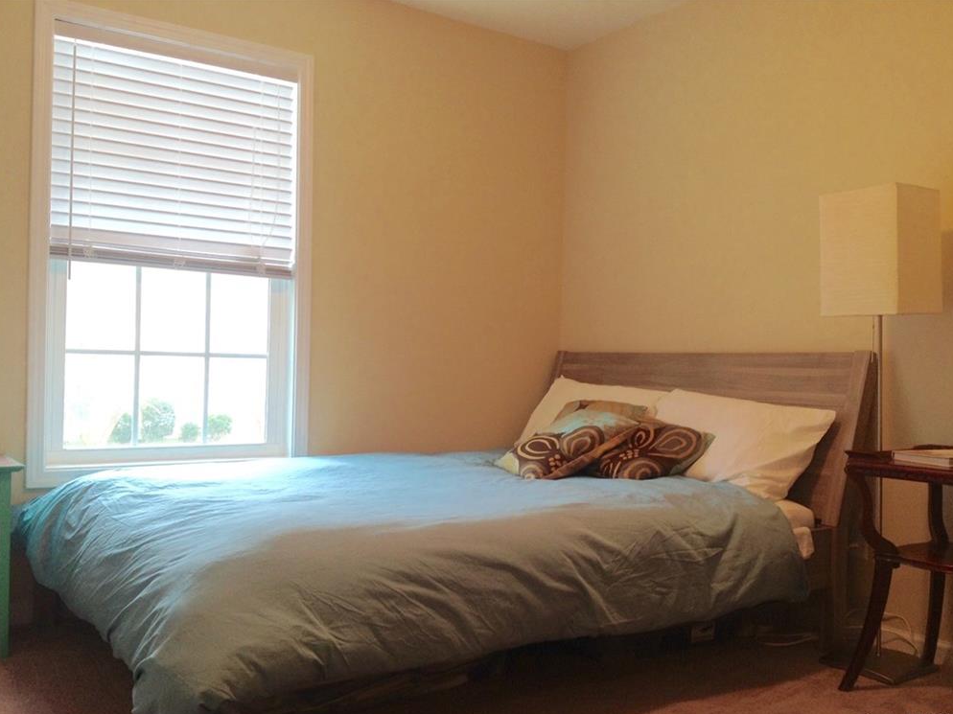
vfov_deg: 39.6
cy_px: 364
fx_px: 991
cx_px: 481
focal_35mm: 36
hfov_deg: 51.4
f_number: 2.4
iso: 50
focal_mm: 4.28
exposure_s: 1/15
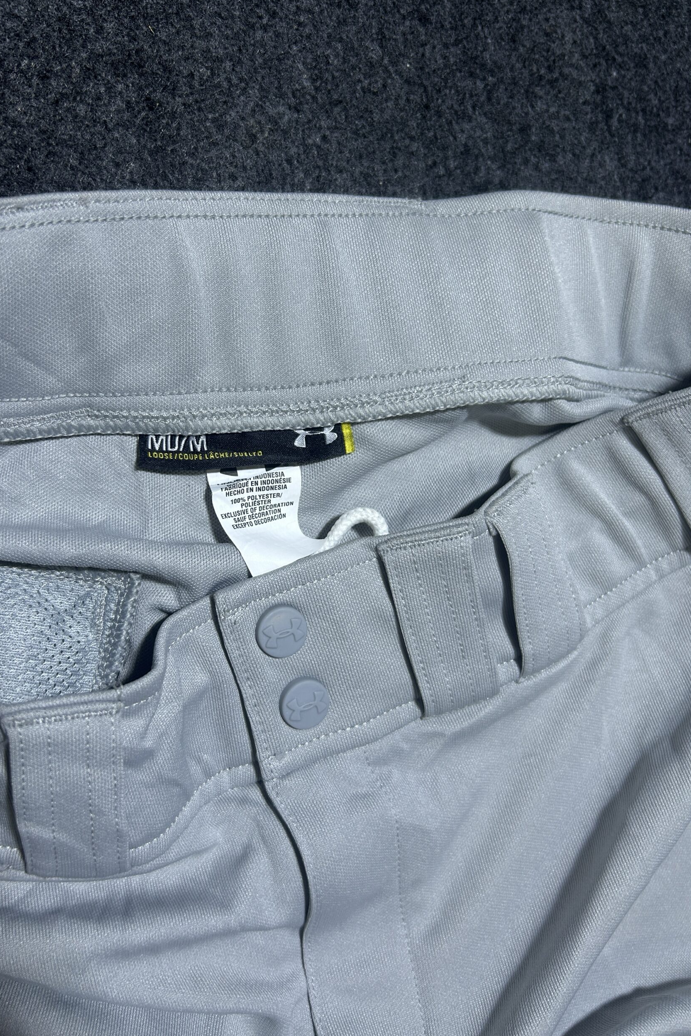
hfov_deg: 46.3
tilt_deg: -62.9
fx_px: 806
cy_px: 508
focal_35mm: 28
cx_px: 300
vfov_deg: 65.5
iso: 40
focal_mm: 5.7
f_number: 1.5
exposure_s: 1/100
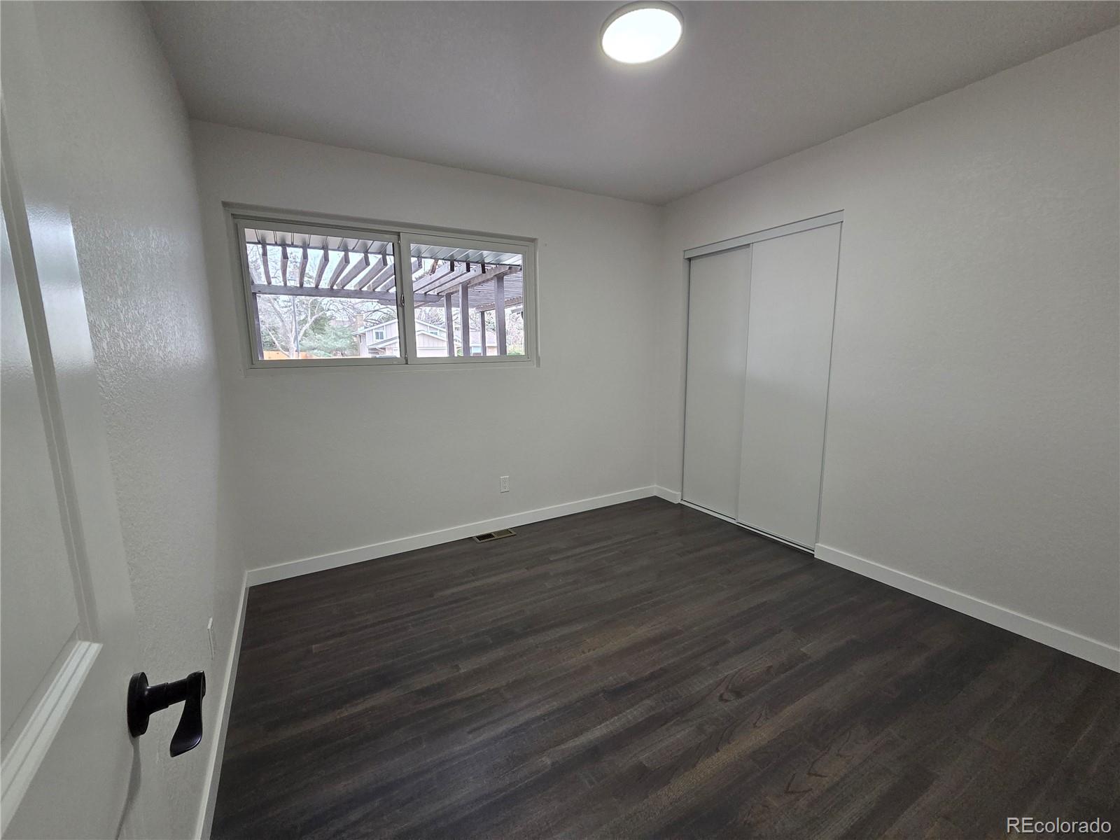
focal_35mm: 13
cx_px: 560
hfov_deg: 106.2
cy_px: 420
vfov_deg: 89.9
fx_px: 421
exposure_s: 1/120
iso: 250
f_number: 2.2
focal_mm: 2.2
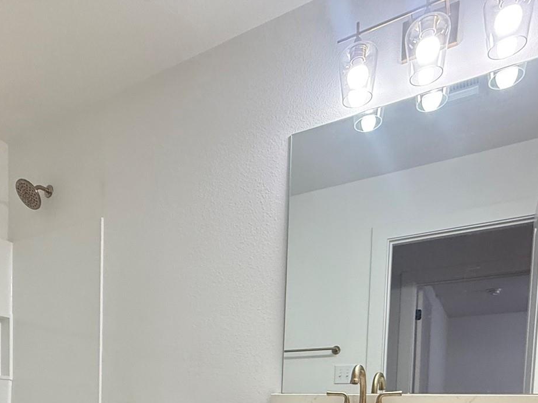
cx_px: 173
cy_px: 441
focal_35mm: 31
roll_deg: -1.8
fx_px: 482
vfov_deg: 38.0
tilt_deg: -0.5
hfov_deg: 56.9
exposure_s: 1/120
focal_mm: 2.22
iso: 200
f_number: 2.2
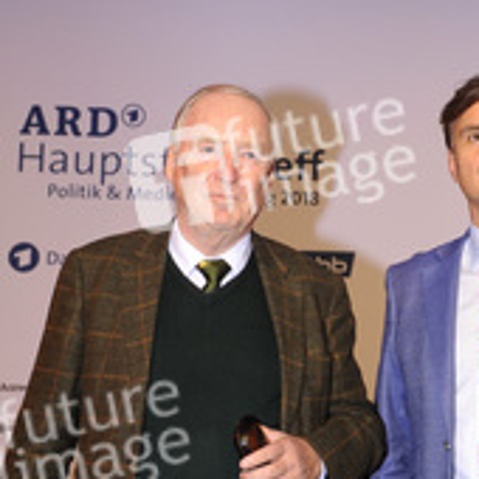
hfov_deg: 22.6
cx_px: 354
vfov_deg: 22.7
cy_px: 307
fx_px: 1190
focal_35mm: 76
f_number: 4
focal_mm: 38
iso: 800
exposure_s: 1/250
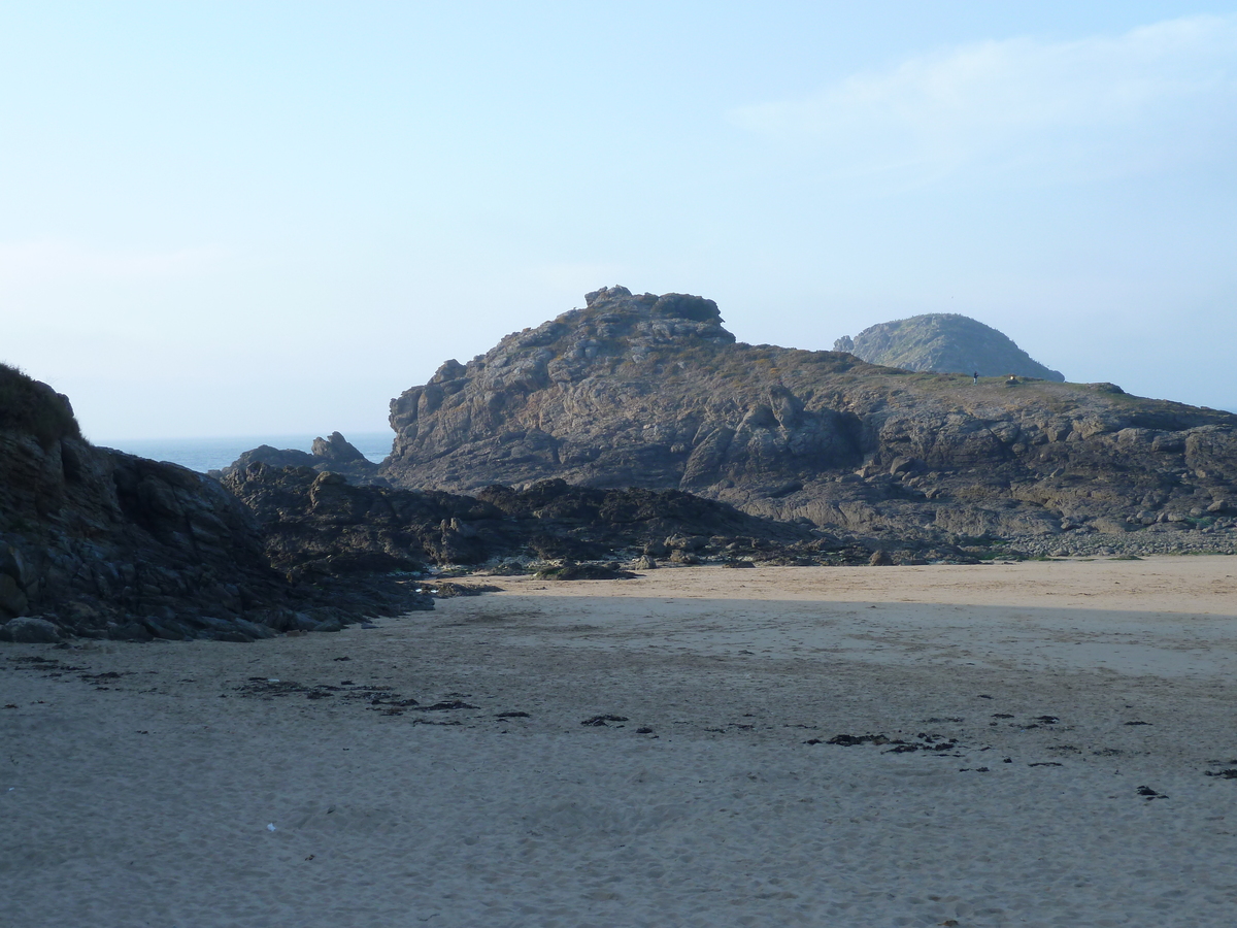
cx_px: 618
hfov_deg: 32.7
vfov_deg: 24.8
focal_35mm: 59
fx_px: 2108
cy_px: 464
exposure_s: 1/250
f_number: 3.9
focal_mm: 9.7
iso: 80
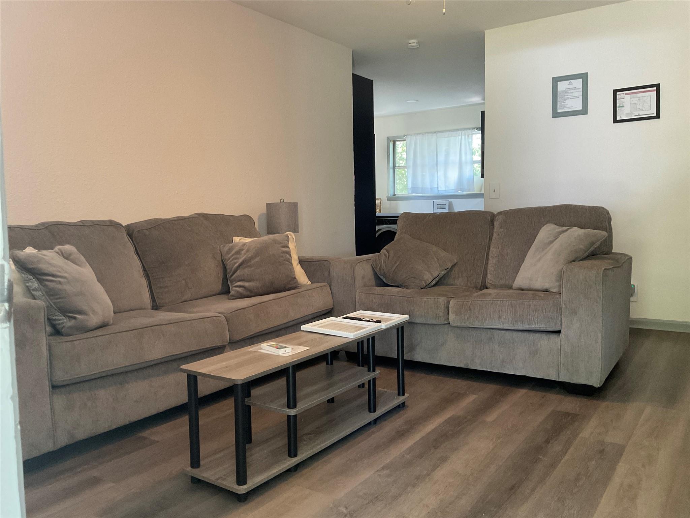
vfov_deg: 48.2
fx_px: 578
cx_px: 345
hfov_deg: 61.7
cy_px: 259
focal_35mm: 29
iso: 250
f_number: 1.8
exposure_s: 1/60
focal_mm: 3
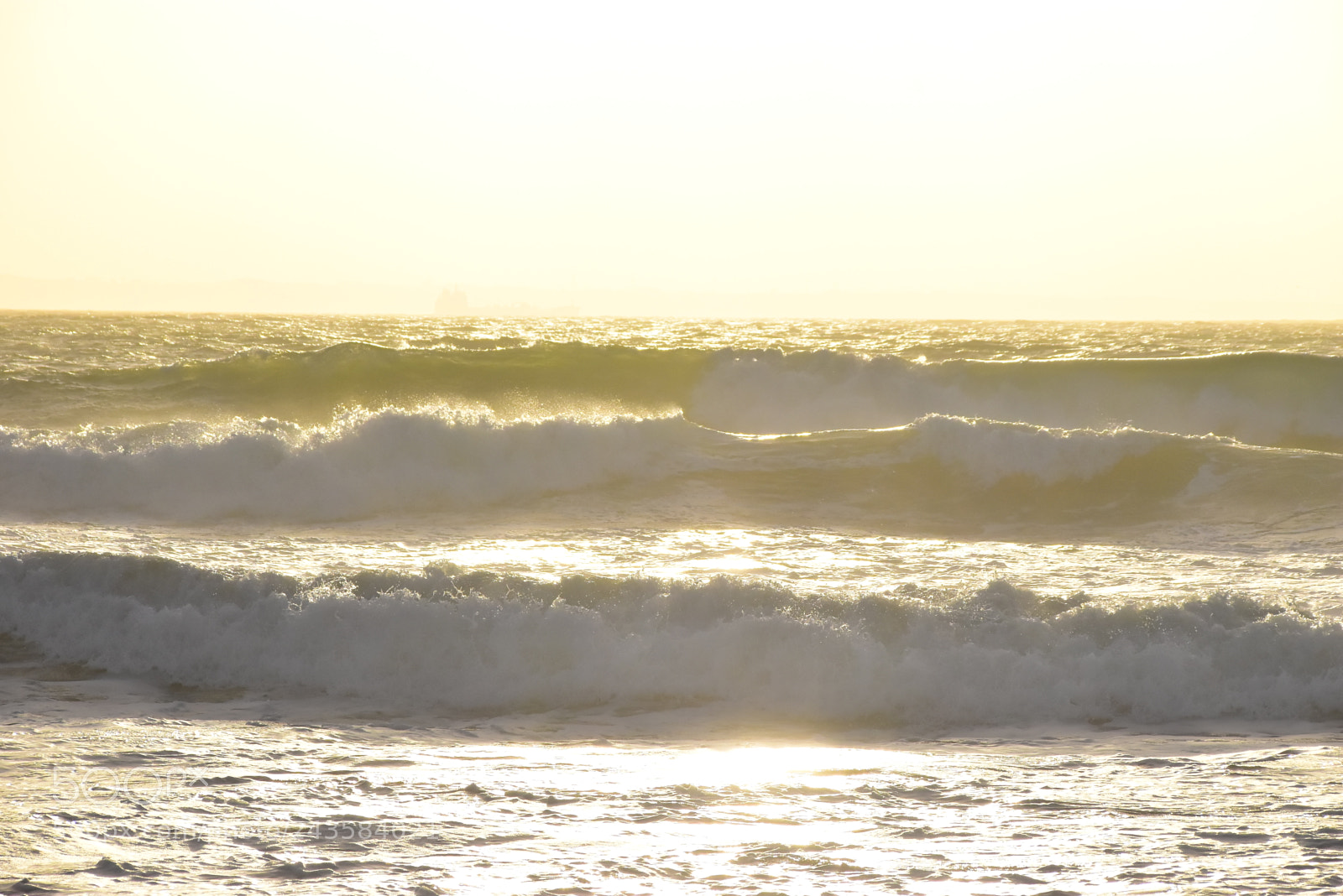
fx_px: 7557
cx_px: 672
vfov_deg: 6.8
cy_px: 448
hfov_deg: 10.2
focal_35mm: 202
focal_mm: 135
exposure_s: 1/3200
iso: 1000
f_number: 11
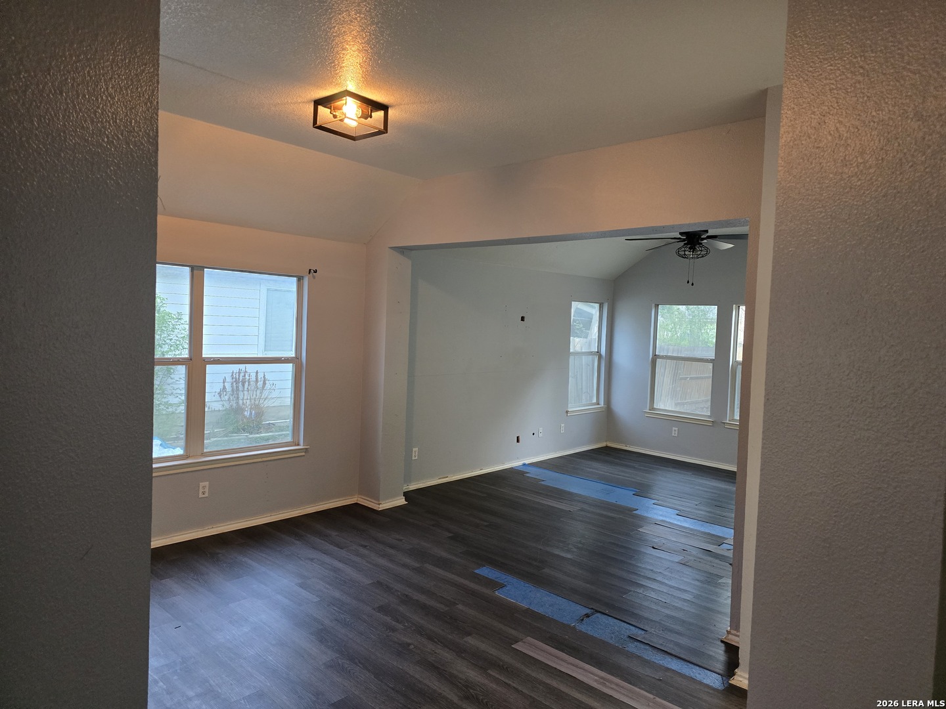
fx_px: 629
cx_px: 473
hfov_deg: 73.9
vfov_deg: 58.9
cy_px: 354
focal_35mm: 23
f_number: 1.7
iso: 640
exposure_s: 1/120
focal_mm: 6.3
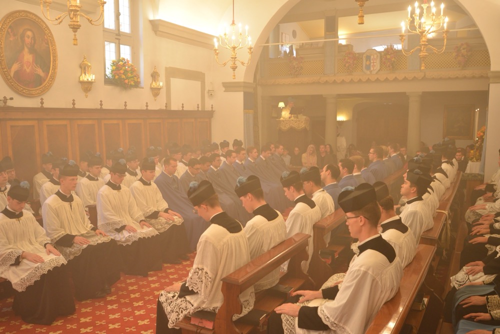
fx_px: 486
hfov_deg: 54.4
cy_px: 167
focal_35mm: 35
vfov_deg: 37.9
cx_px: 250
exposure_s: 1/80
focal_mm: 35
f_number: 4.5
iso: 1600
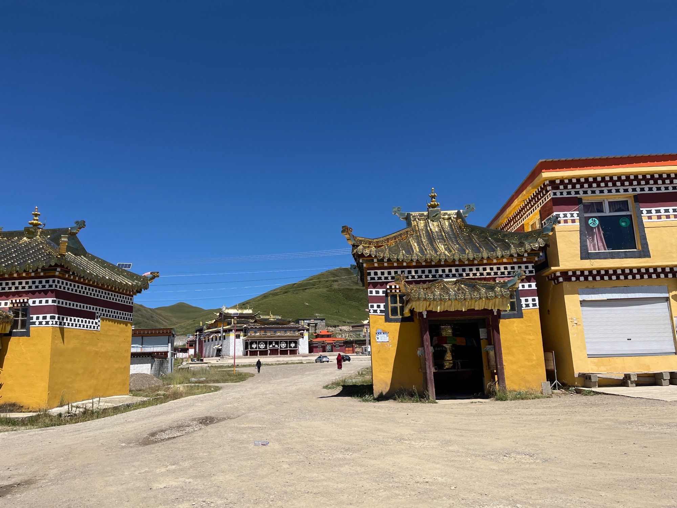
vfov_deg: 53.1
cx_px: 338
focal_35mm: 26
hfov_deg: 67.3
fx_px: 508
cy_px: 254
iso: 50
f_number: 1.6
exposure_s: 1/3745
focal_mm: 5.1
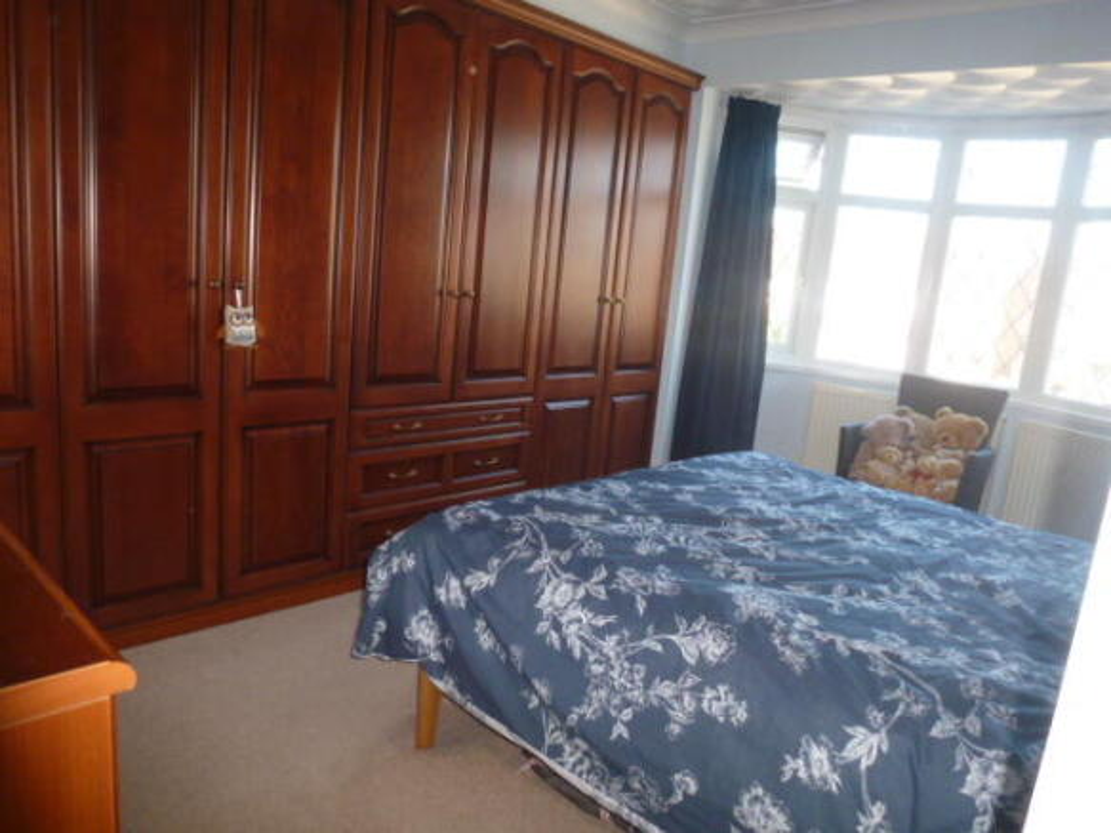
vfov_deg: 56.8
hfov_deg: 71.6
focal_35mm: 24
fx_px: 770
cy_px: 416
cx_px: 556
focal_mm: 4.3
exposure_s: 1/60
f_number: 3.3
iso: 320
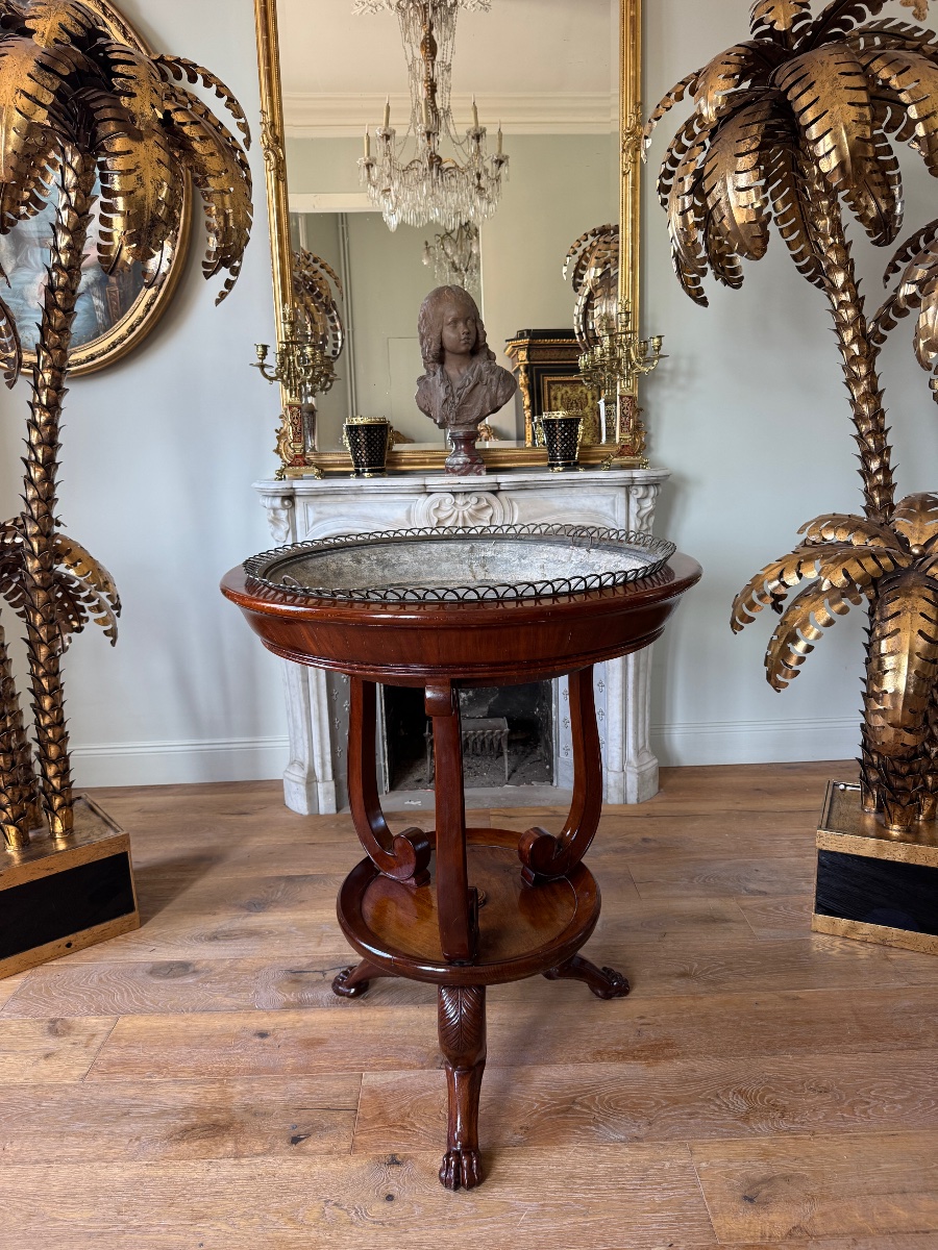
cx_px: 469
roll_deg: +1.4
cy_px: 625
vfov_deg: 71.6
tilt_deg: -12.1
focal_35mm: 24
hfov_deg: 56.8
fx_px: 867
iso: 200
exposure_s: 1/93
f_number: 1.78
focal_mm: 6.76
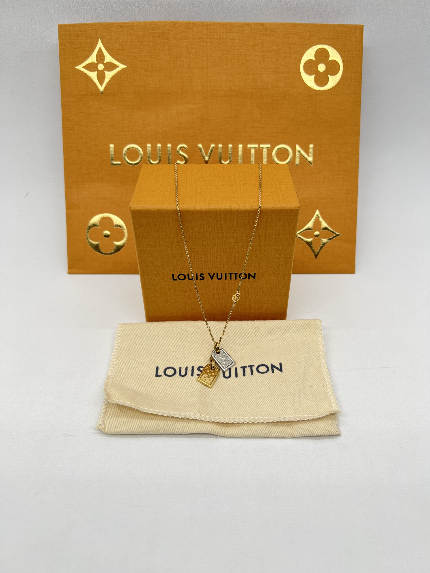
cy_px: 286
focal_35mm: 26
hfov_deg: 53.1
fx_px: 431
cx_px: 215
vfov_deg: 67.3
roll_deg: -0.3
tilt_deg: -38.9
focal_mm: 5.7
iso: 50
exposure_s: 1/166
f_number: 1.5
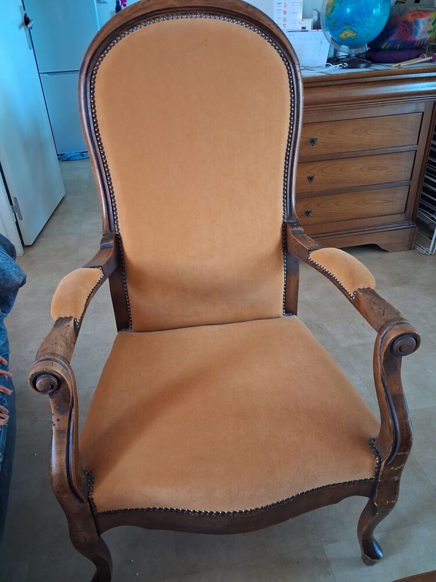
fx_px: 453
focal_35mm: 27
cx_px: 218
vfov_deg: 65.3
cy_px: 291
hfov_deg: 51.4
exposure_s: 1/50
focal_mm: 4
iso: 500
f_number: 1.8
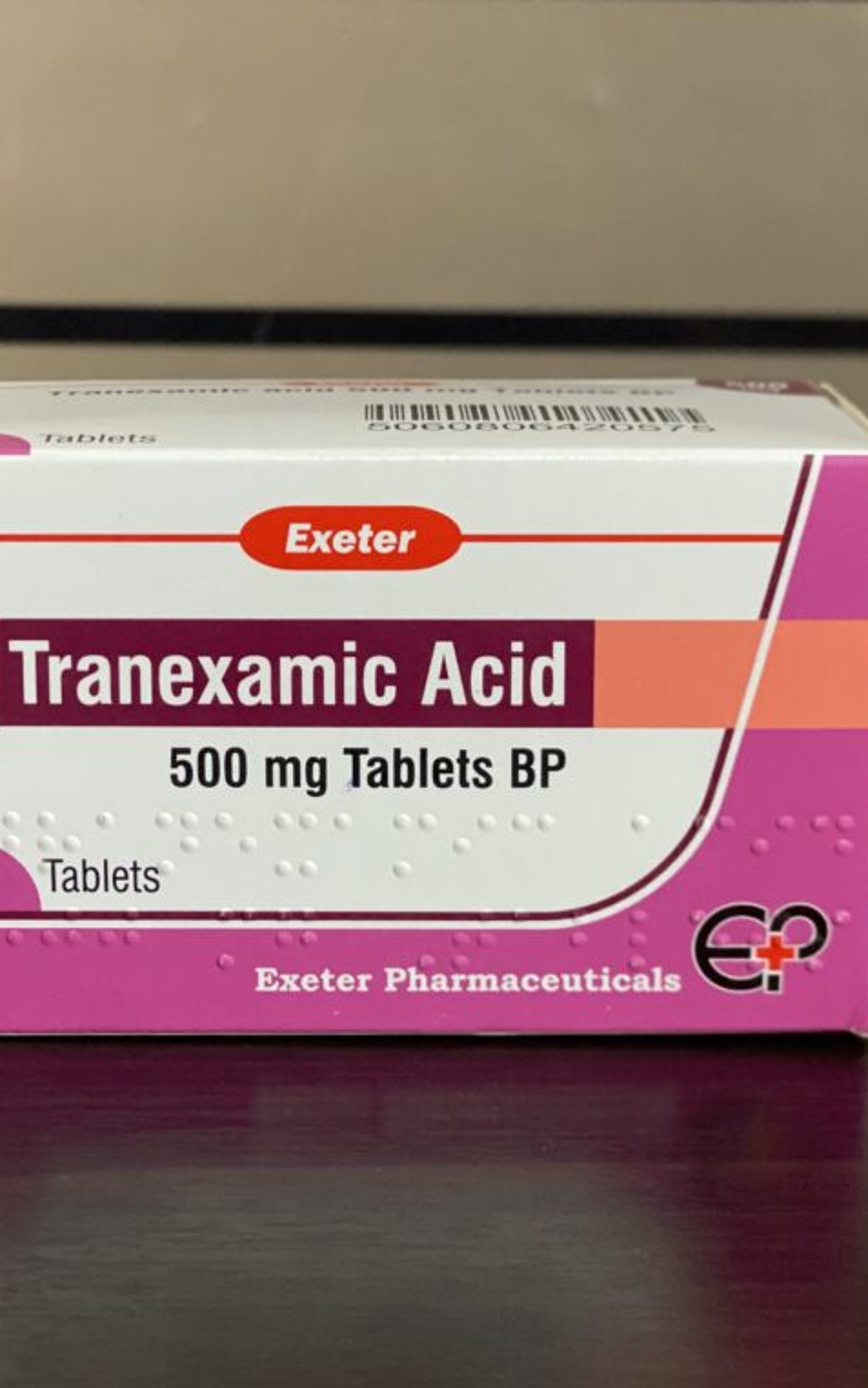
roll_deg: +0.2
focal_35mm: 74
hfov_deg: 17.6
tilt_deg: -10.7
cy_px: 695
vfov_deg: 27.8
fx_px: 2800
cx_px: 399
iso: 250
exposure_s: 1/103
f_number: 2
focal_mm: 6
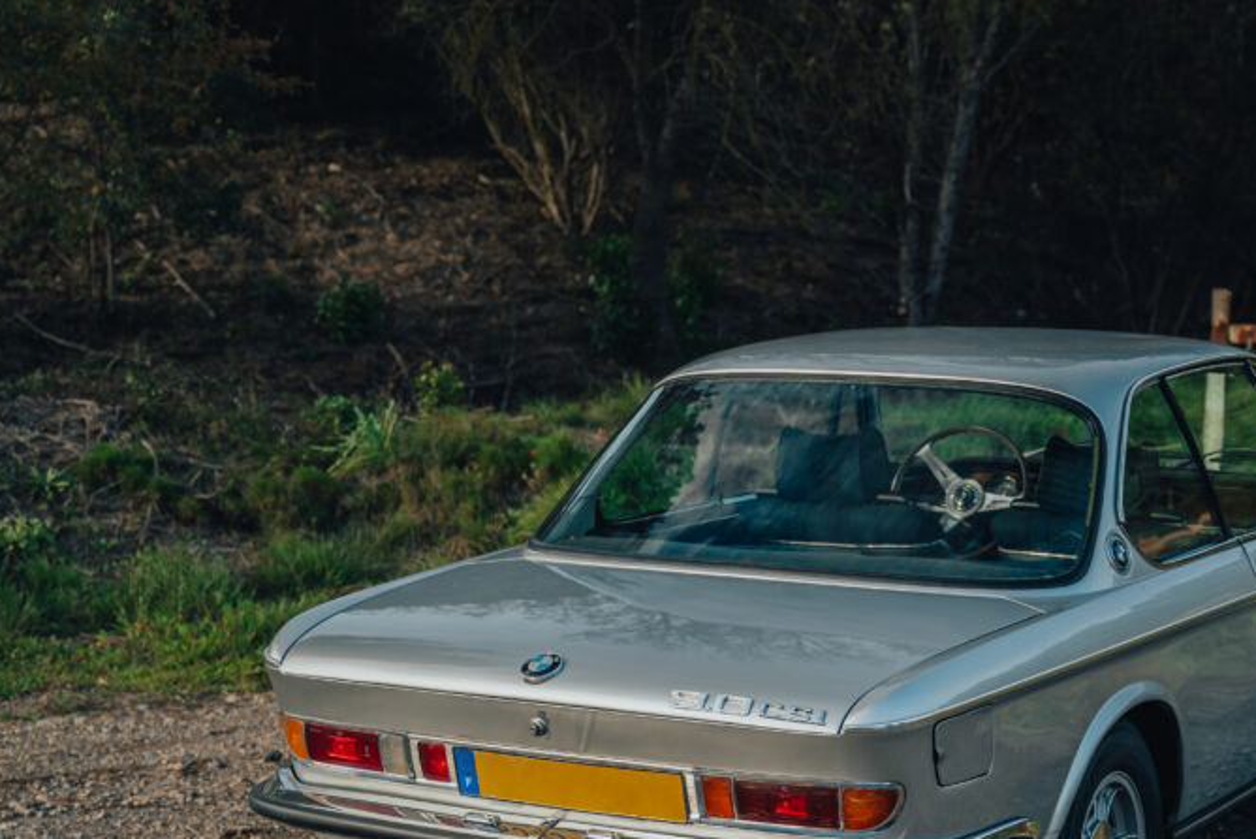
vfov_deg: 18.6
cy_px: 582
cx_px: 859
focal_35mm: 73
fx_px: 2545
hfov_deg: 27.5
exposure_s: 1/500
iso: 125
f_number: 2.8
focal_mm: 47.6
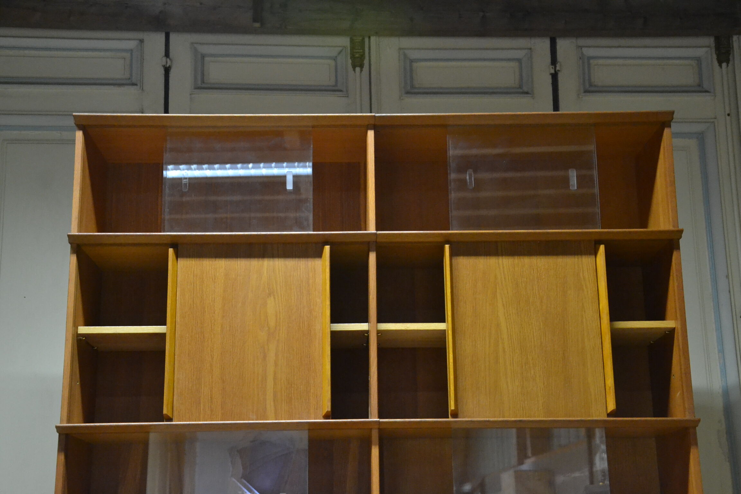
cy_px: 247
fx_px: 1081
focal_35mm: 52
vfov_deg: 25.8
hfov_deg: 37.9
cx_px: 370
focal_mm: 35
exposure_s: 1/60
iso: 3200
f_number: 4.5
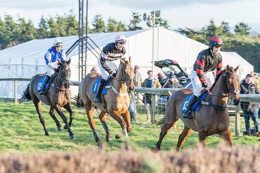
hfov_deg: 12.0
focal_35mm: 171
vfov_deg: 8.0
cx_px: 129
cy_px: 85
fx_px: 1235
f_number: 5.6
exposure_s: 1/125
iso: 200
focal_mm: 168
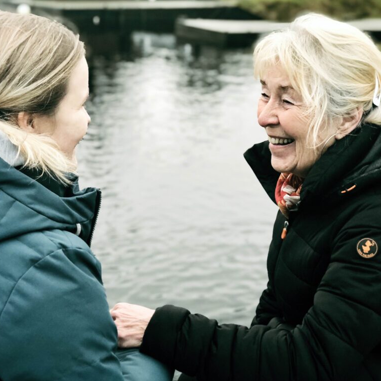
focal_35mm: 62
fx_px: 772
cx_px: 155
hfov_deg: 27.7
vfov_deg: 27.7
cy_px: 190
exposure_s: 1/60
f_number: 2.4
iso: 80
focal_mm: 6
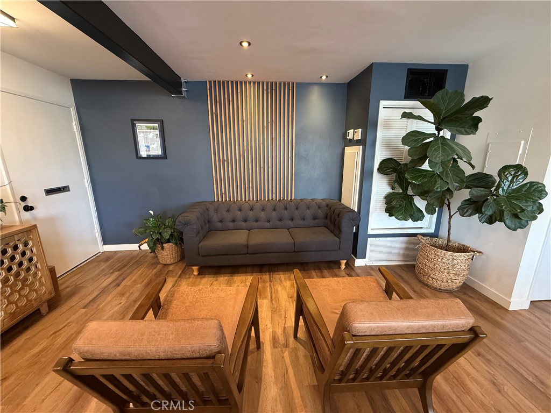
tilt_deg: -13.0
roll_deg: +0.6
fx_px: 223
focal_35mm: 14
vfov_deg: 85.7
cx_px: 276
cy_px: 206
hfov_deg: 102.1
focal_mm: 2.22
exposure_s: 1/60
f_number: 2.2
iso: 320
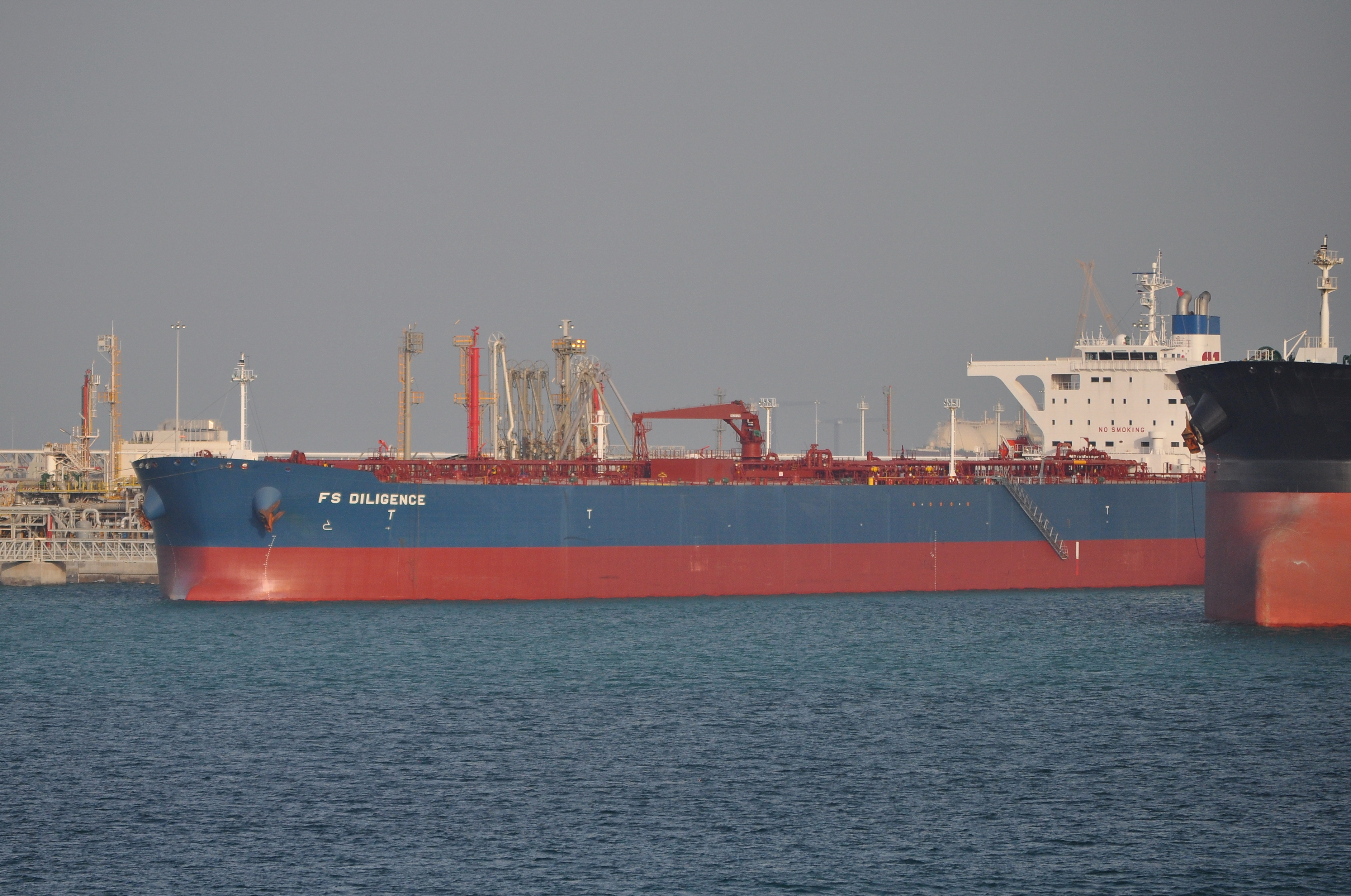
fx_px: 7589
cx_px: 676
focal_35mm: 202
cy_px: 448
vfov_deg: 6.8
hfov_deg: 10.2
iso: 360
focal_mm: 135
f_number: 5.6
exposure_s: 1/500
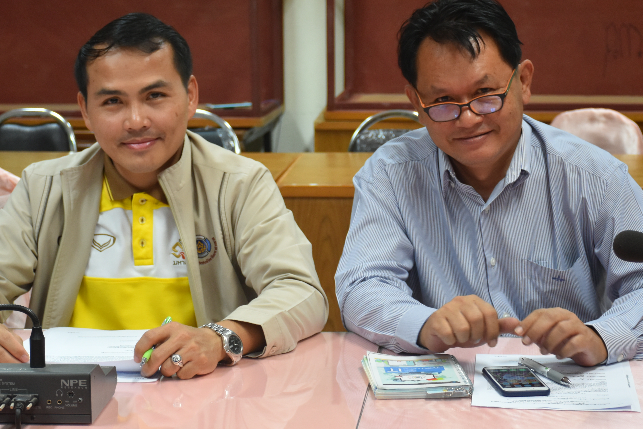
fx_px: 1727
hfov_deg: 21.1
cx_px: 330
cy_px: 170
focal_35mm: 97
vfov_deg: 14.1
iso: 900
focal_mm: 45
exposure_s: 1/60
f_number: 4.5
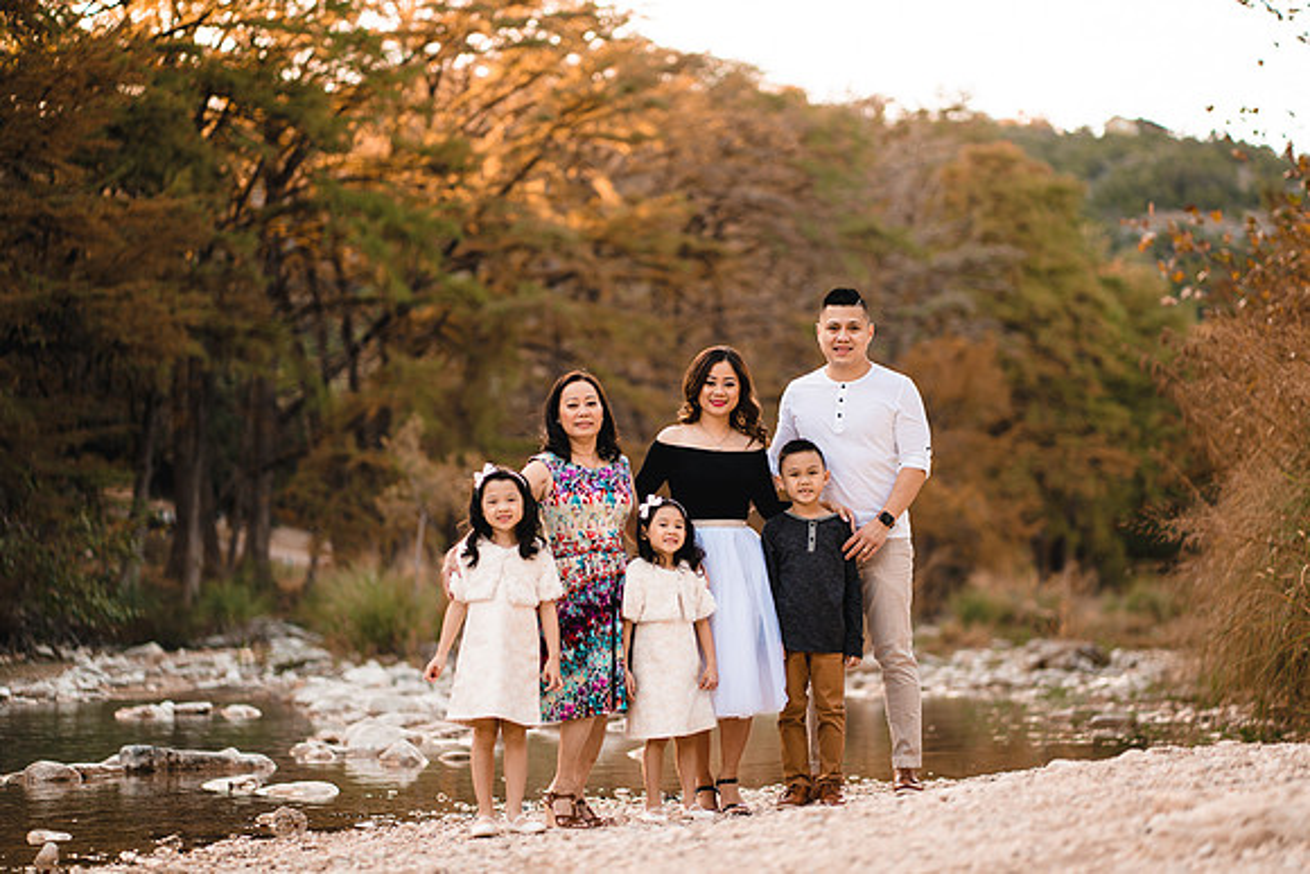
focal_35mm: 86
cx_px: 655
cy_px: 437
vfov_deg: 15.8
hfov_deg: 23.5
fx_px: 3144
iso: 100
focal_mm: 85
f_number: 1.8
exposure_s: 1/320
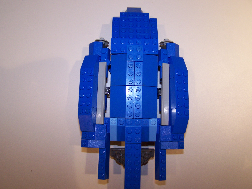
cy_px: 94
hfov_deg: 49.0
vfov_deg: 37.7
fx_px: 277
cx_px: 126
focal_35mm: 38
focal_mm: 6.3
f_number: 2.8
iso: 140
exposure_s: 1/60
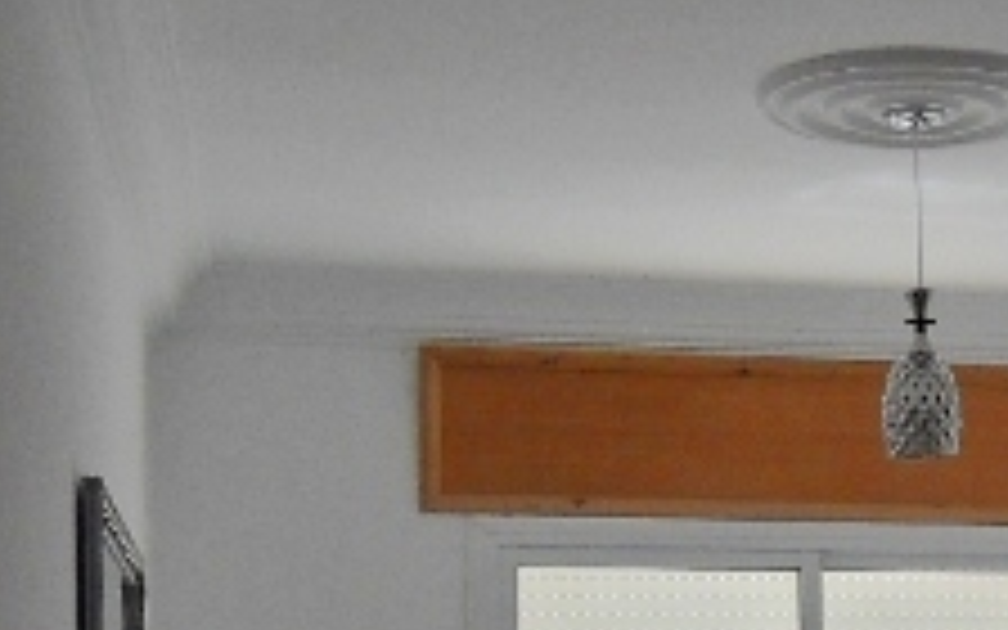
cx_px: 972
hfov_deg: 21.6
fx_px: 2555
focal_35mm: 93
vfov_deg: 13.5
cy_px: 857
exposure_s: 1/125
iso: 80
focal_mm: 4.2
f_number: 3.3
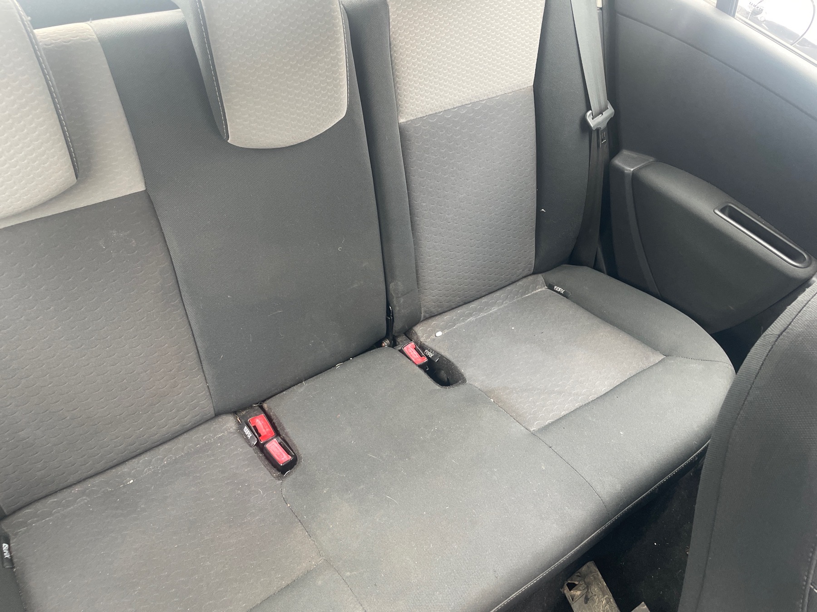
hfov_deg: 67.3
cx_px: 408
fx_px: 614
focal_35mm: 26
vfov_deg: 53.1
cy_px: 306
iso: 125
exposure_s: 1/83
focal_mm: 4.2
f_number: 1.6
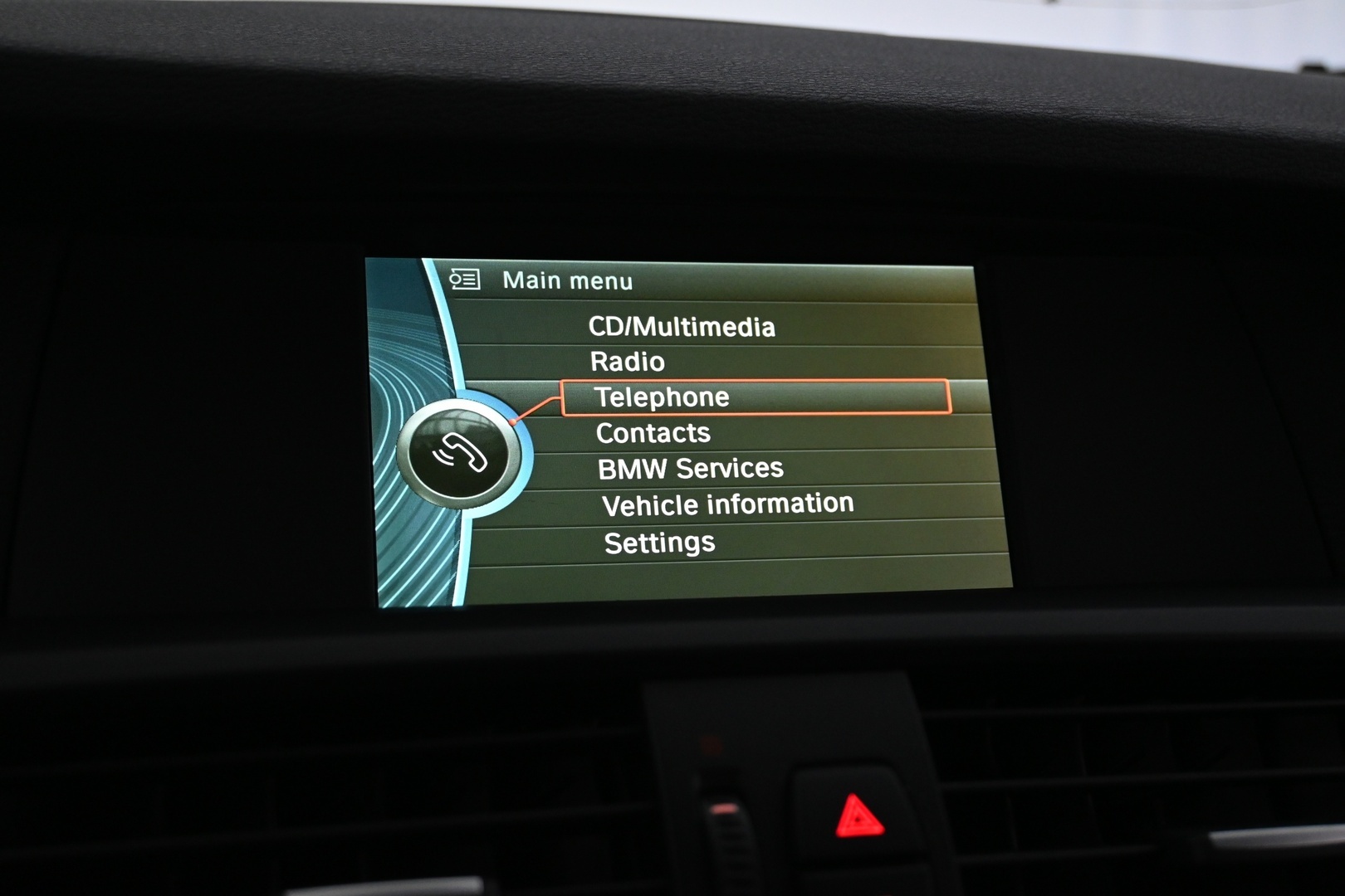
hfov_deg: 41.7
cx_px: 672
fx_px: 1765
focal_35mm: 47
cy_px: 448
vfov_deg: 28.5
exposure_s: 1/50
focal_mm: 31.5
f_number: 5
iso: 1800
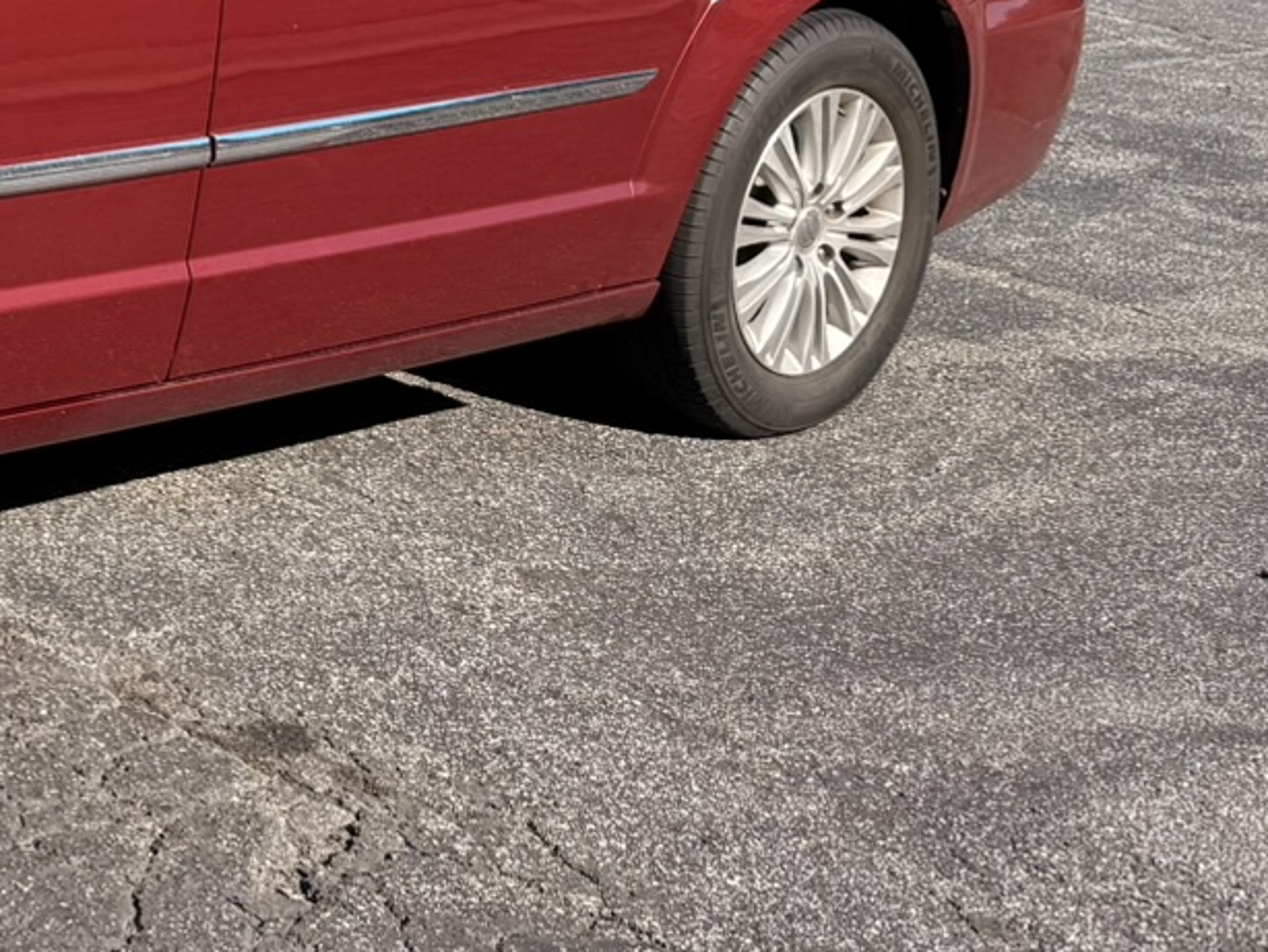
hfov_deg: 21.5
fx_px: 2932
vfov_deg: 17.3
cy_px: -293
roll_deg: -0.8
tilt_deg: -7.4
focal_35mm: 80
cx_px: -479
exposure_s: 1/3021
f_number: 1.78
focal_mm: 6.76
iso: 80
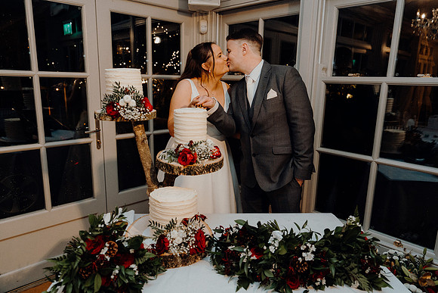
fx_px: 304
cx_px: 219
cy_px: 146
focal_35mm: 25
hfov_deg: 71.5
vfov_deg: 51.3
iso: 2500
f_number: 3.5
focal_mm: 25
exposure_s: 1/160
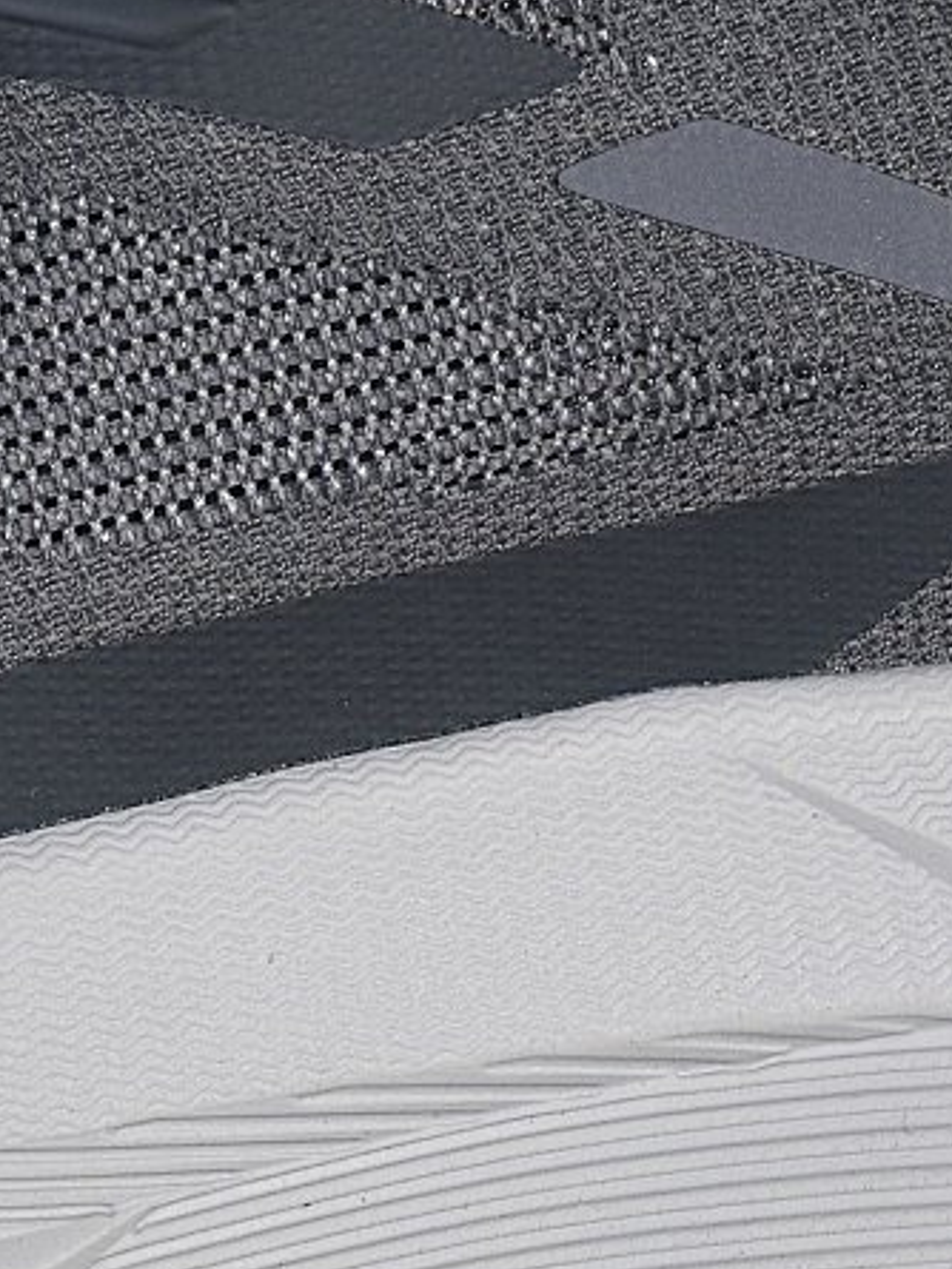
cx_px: 296
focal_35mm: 175
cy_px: 599
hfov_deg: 8.5
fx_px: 6414
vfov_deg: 11.3
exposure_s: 1/60
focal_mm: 50
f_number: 6.3
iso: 160
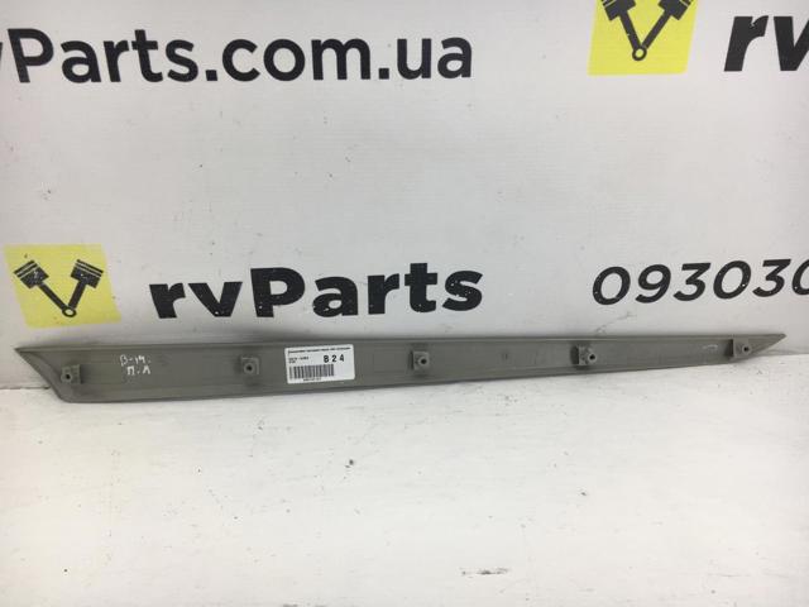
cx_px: 404
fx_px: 678
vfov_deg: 48.2
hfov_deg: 61.7
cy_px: 304
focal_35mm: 29
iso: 40
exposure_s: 1/100
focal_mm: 4.15
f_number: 2.2
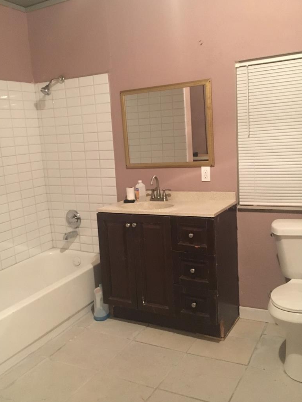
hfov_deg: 41.8
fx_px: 396
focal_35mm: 34
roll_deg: +2.3
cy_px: 197
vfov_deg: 54.0
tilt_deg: -7.8
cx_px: 154
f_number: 2.2
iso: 500
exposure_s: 1/15
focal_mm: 4.15
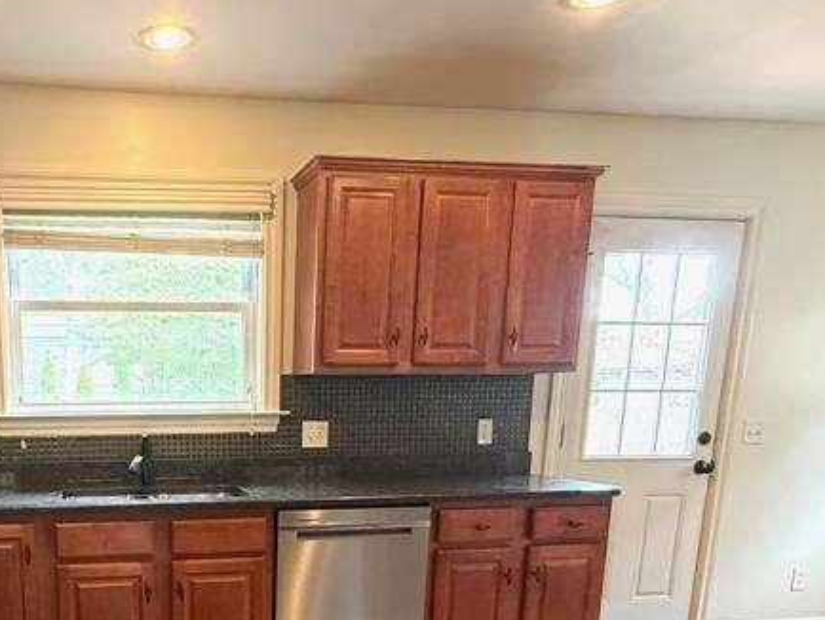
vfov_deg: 39.8
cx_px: 171
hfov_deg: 52.0
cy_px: 561
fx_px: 787
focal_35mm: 33
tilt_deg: -12.2
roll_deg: +0.4
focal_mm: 2.22
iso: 500
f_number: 2.2
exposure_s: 1/120
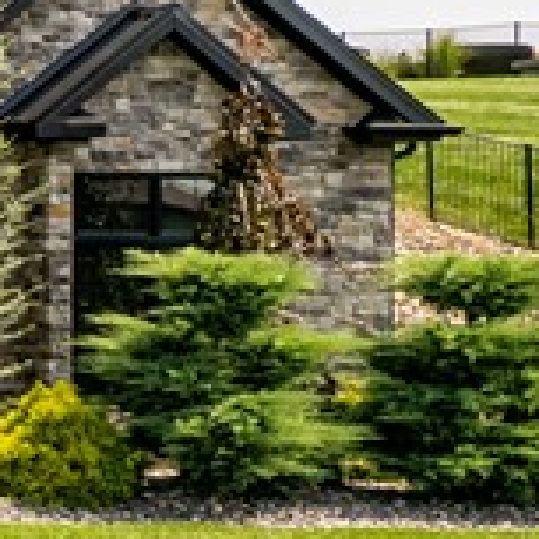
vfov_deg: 13.1
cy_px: 266
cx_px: -1166
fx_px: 2343
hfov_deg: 9.6
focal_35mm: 133
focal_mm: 8.38
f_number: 2.8
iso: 100
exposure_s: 1/1000
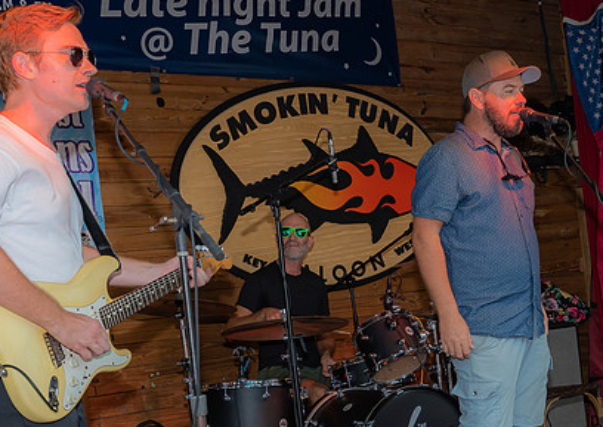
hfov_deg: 29.5
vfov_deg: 21.6
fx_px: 1110
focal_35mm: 65
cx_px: 508
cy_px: 320
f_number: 5.6
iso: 400
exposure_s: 1/160
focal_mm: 27
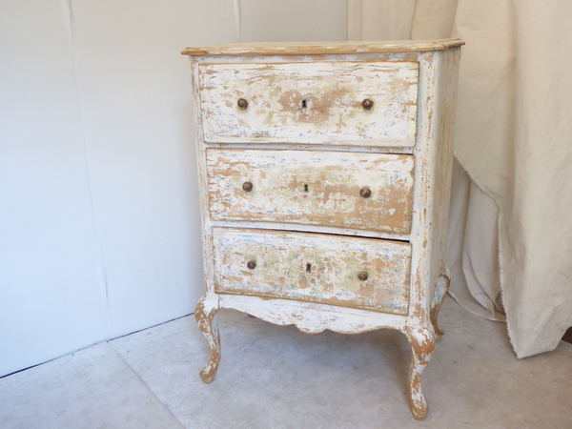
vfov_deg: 42.9
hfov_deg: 55.4
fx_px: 545
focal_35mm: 33
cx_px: 286
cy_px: 214
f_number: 3.6
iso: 400
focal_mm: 5.8
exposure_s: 1/40
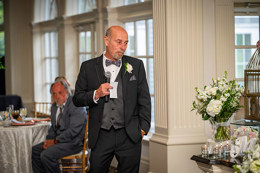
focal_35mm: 116
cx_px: 130
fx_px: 837
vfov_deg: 11.8
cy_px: 86
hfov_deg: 17.7
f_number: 2.8
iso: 640
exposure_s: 1/125
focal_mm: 116
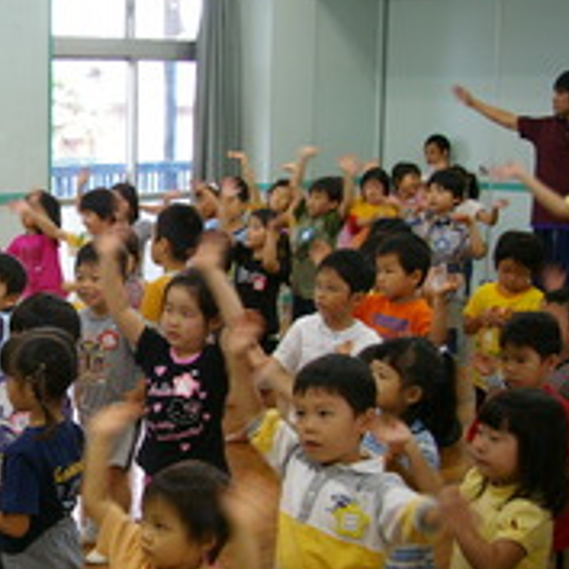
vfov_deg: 25.0
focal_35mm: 69
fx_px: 1283
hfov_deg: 23.7
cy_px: 304
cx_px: -29
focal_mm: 24
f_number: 4
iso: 400
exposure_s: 1/30
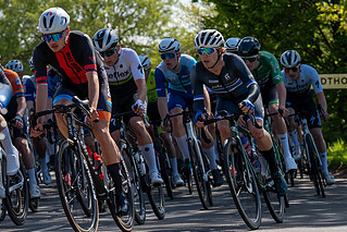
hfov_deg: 11.0
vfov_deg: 7.3
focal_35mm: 187
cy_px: 57
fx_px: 1803
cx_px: 74
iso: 200
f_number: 5.6
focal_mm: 103
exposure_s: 1/1000
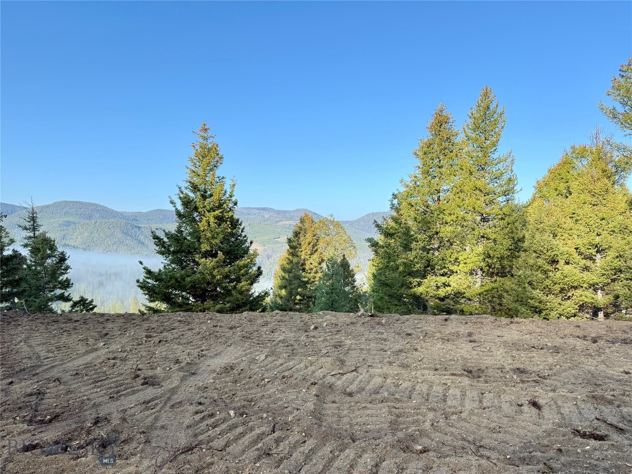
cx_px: 316
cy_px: 237
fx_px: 438
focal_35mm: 24
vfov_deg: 56.8
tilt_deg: -0.9
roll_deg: -0.9
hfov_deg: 71.6
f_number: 1.78
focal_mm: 6.76
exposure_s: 1/476
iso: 100
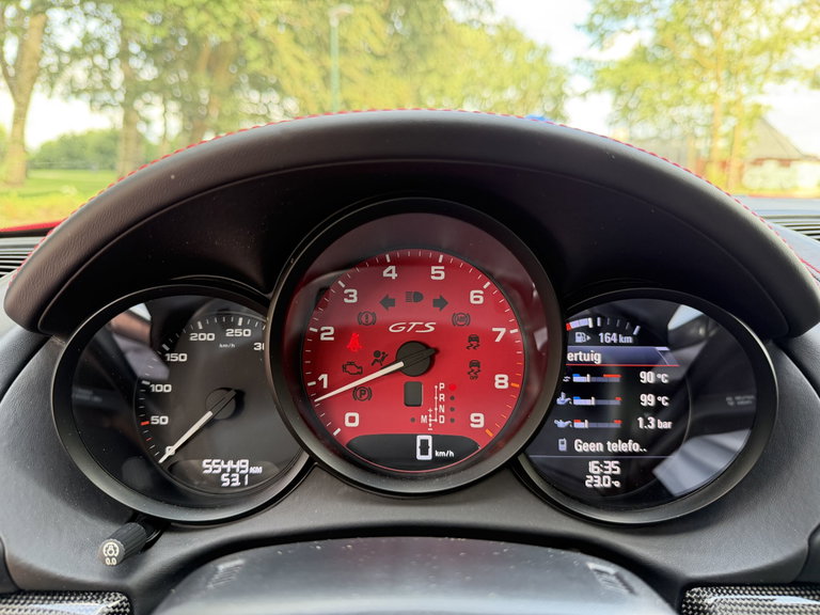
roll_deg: -1.3
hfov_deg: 71.6
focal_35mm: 24
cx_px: 410
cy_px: 308
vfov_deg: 56.8
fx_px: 569
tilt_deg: -12.5
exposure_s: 1/69
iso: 200
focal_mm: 6.76
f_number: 1.78
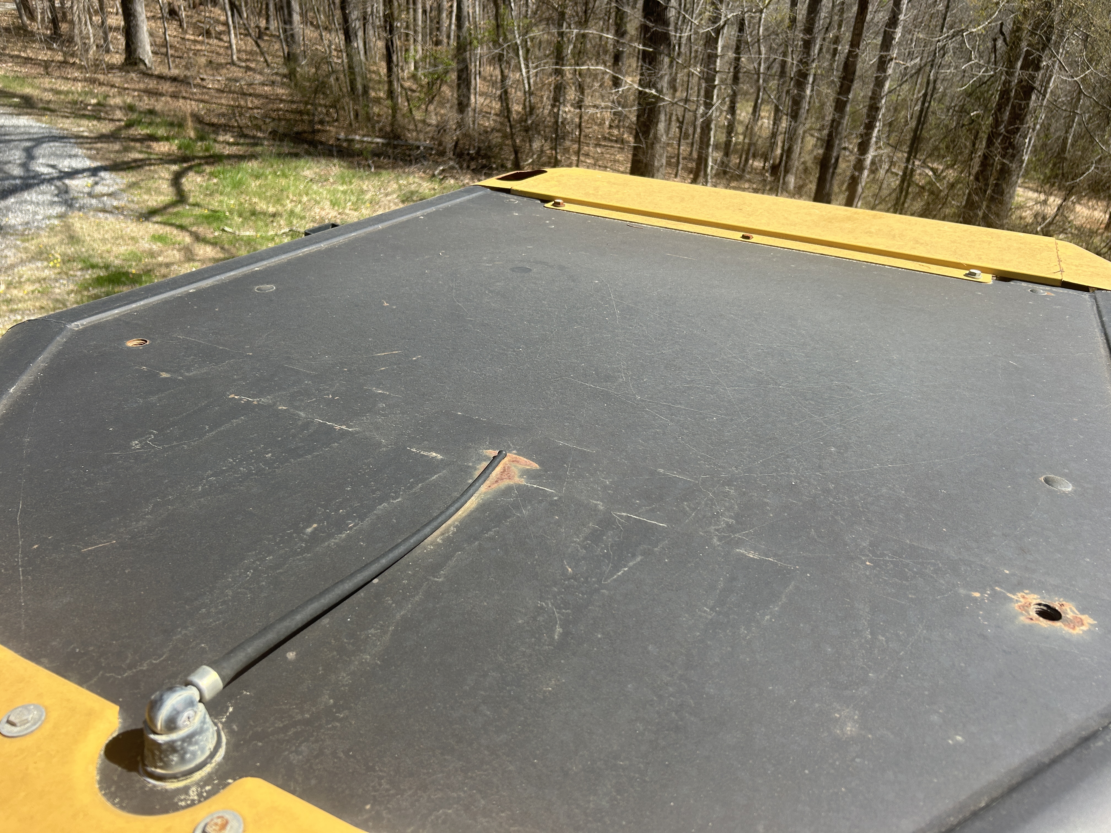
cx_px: 556
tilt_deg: -25.5
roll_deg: -4.4
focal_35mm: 26
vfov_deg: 53.1
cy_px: 416
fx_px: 834
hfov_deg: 67.3
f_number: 1.5
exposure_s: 1/1972
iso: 50
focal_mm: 5.7
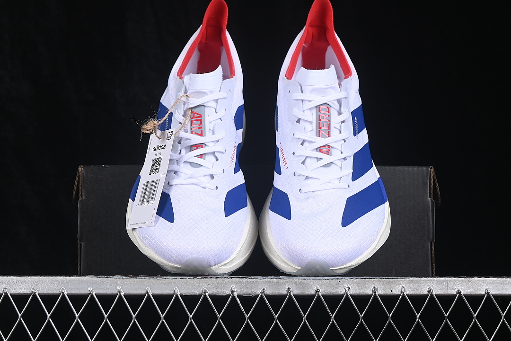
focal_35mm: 75
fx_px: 1065
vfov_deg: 18.2
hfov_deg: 27.0
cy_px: 170
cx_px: 256
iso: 160
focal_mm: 50
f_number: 8
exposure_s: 1/80
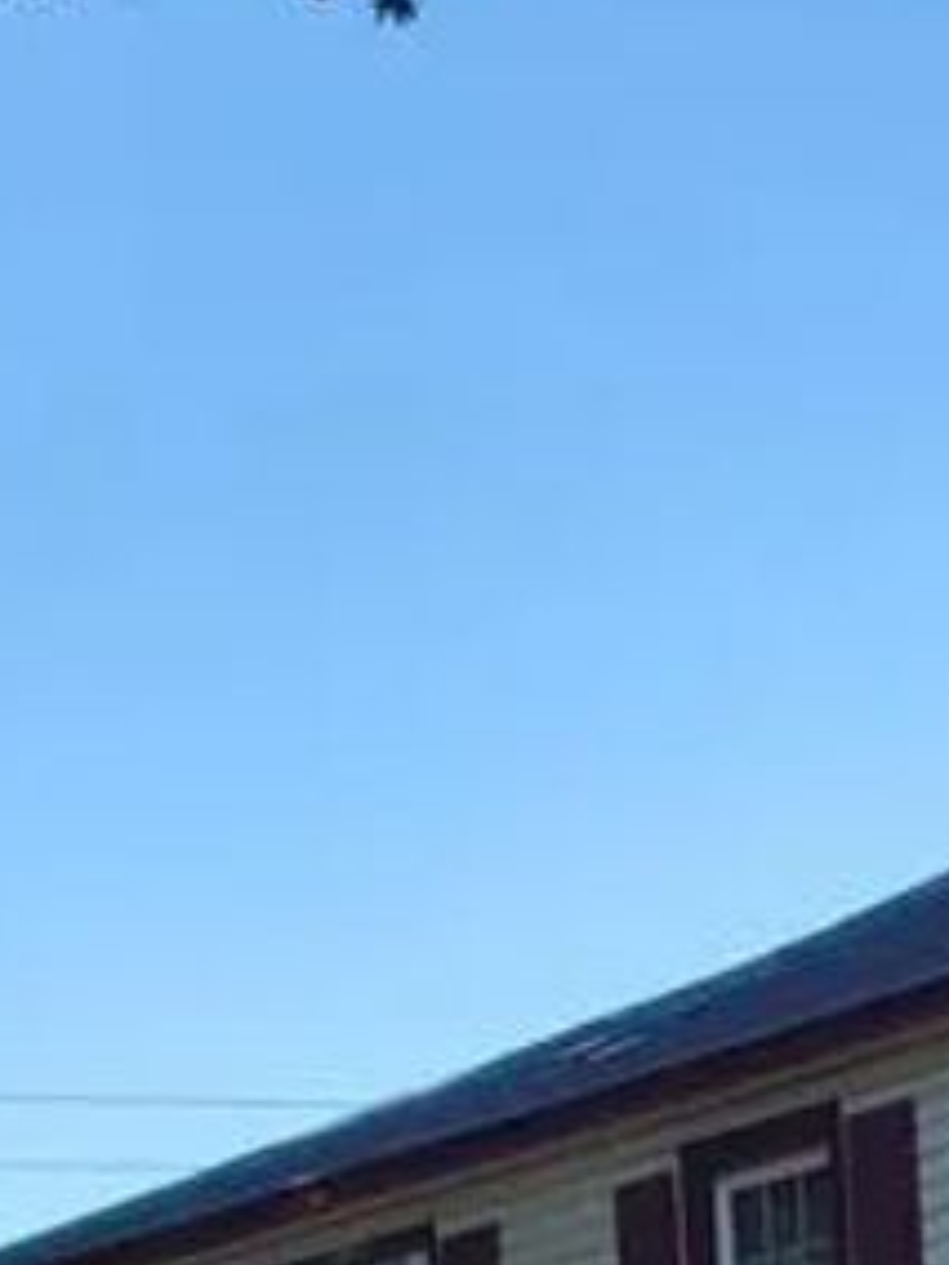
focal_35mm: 125
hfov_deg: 11.7
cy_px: 2488
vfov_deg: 13.6
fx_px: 4569
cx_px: 1087
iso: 50
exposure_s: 1/758
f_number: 2.4
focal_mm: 4.3
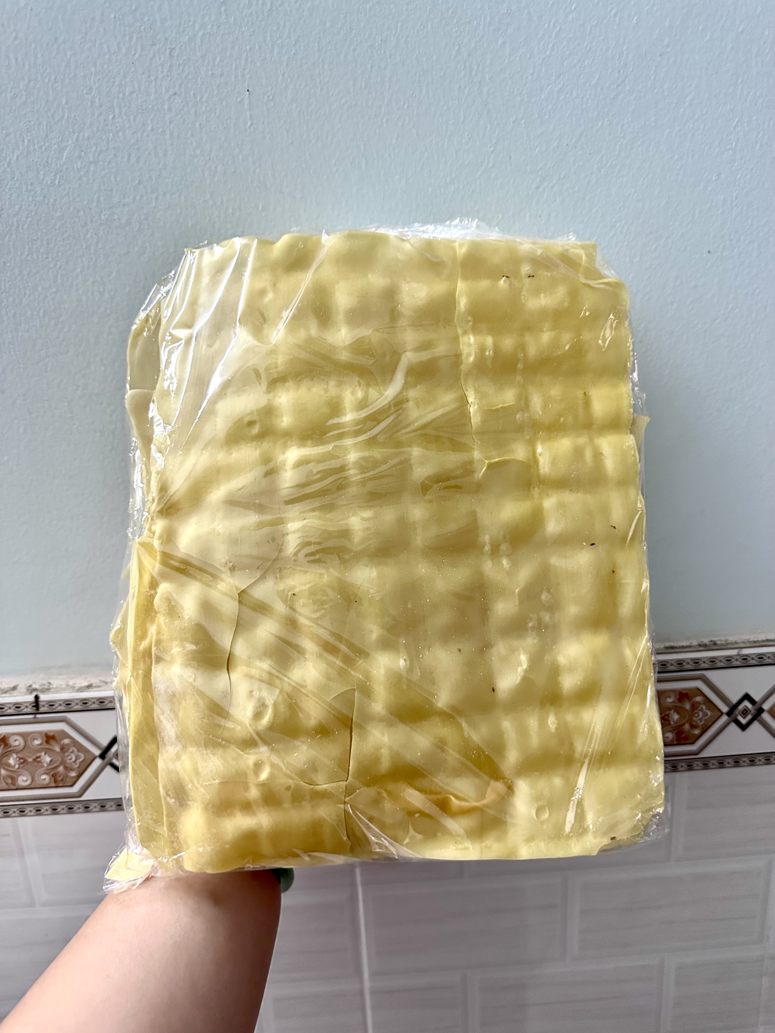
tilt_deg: -14.8
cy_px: 516
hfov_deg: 56.8
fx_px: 716
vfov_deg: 71.6
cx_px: 388
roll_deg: +3.3
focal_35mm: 24
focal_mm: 6.86
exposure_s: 1/50
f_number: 1.78
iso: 800
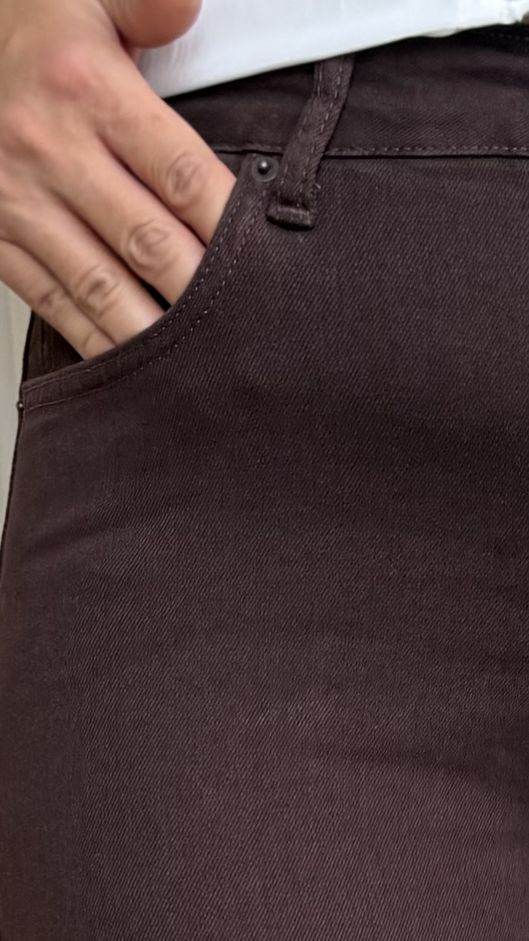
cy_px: 1819
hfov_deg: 10.5
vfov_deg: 15.4
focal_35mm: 114
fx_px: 2842
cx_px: 597
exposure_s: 1/170
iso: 64
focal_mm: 6.76
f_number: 1.78
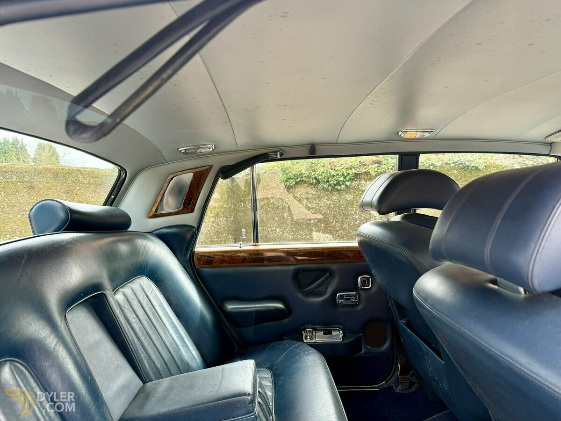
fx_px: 389
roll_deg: +1.8
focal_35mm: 24
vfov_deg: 56.8
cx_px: 280
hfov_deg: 71.6
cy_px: 210
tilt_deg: -3.2
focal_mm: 6.76
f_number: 1.78
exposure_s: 1/121
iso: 125
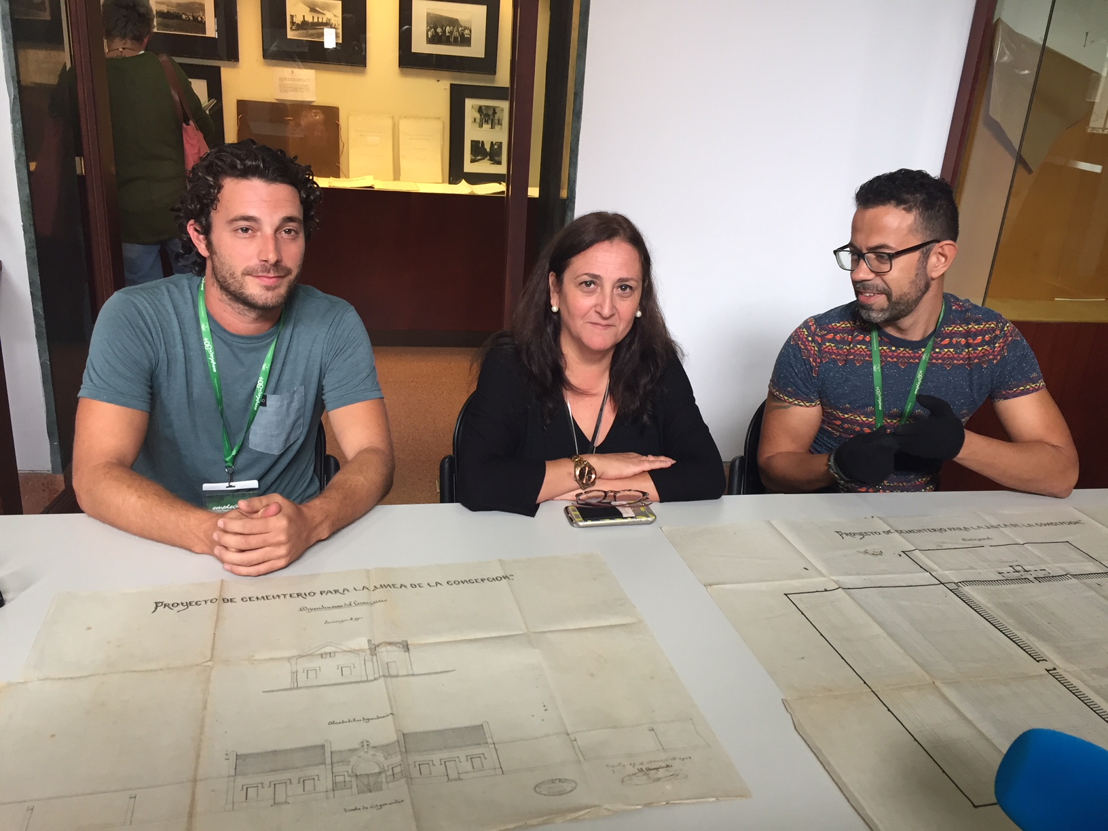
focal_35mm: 29
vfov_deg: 48.2
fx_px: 928
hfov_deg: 61.7
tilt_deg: -20.7
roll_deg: -4.2
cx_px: 554
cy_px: 416
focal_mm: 4.15
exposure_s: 1/33
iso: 80
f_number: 2.2
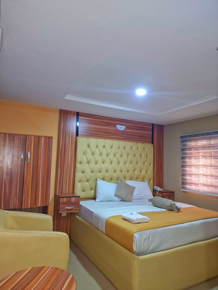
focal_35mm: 23
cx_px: 109
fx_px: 193
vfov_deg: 73.9
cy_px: 145
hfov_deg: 58.9
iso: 800
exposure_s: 1/50
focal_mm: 6.4
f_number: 1.8
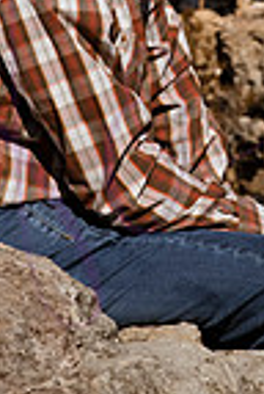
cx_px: 214
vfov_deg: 4.5
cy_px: -33
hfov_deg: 3.0
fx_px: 4981
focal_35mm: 455
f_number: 18
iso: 800
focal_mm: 145
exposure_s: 1/1000
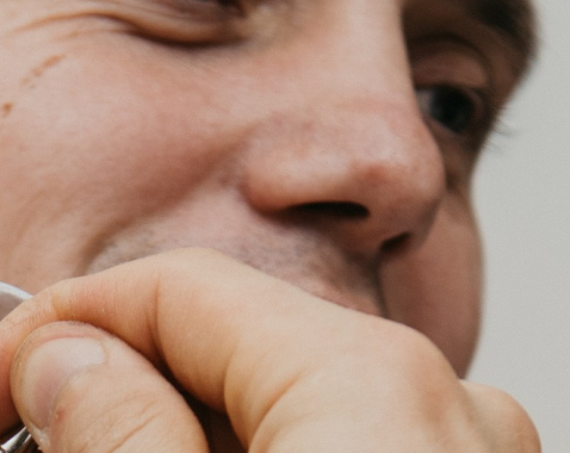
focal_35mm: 362
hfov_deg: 5.3
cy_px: 995
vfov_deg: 4.2
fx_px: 6092
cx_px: -123
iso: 125
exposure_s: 1/160
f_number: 4
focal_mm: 60
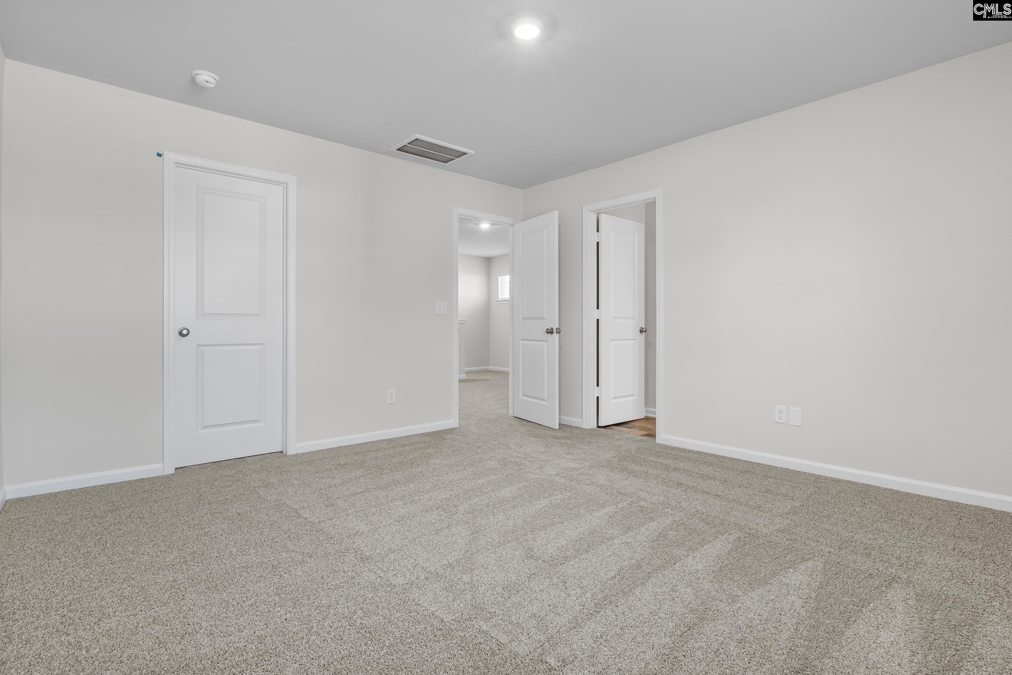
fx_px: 464
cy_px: 338
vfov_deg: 72.1
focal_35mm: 16
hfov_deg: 95.0
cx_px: 506
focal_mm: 11
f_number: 6.3
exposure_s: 1/5
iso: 200
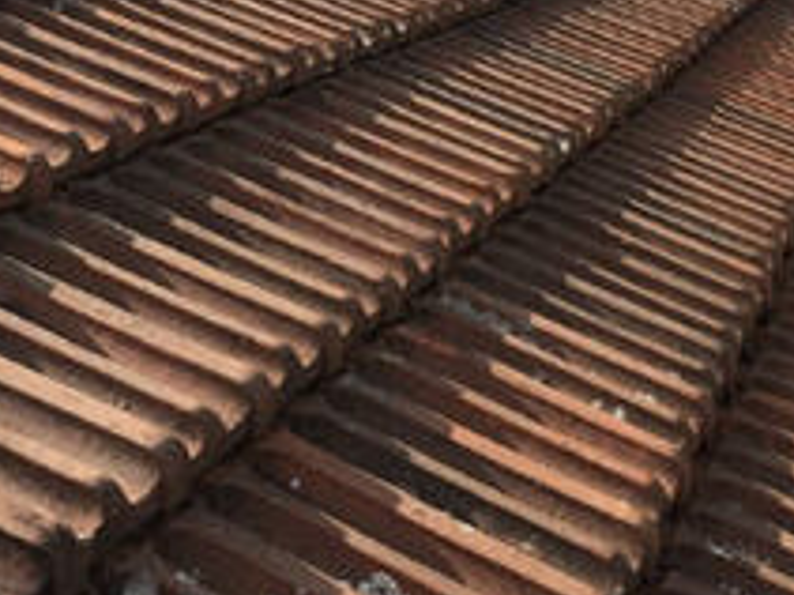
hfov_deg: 22.2
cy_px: 102
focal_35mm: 88
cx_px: 260
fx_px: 2017
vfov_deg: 16.6
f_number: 2.2
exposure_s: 1/1115
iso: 25
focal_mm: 4.2
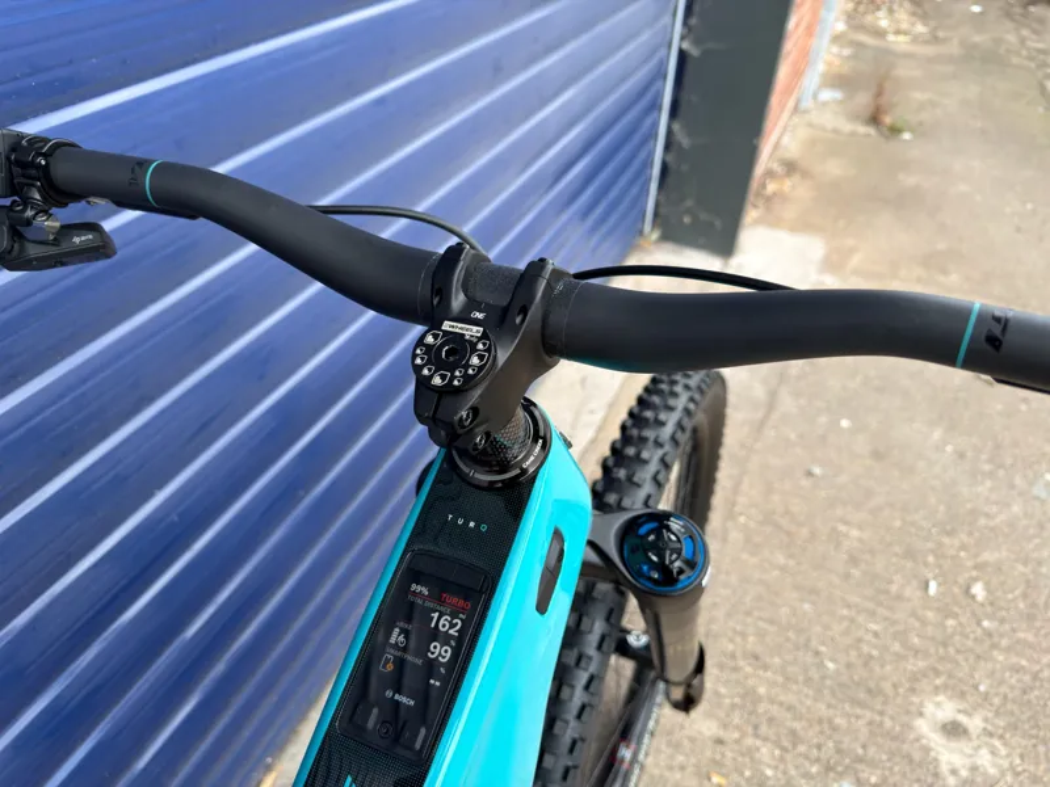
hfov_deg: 71.6
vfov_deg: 56.8
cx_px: 525
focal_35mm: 24
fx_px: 728
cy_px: 394
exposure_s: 1/500
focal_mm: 6.76
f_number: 1.78
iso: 64
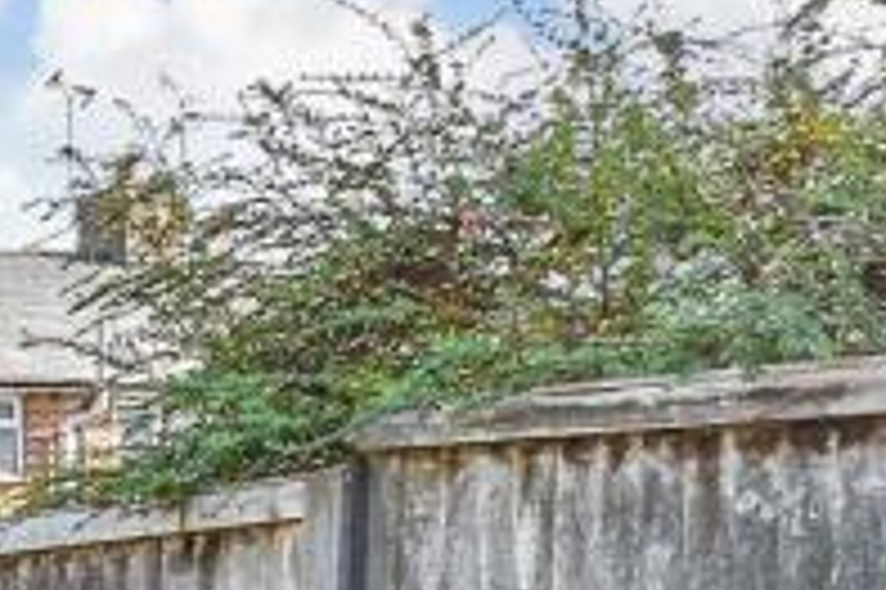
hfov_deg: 14.8
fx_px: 1918
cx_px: -1268
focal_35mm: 78
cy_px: 795
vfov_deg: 16.4
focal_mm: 10
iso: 160
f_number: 8
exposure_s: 1/125
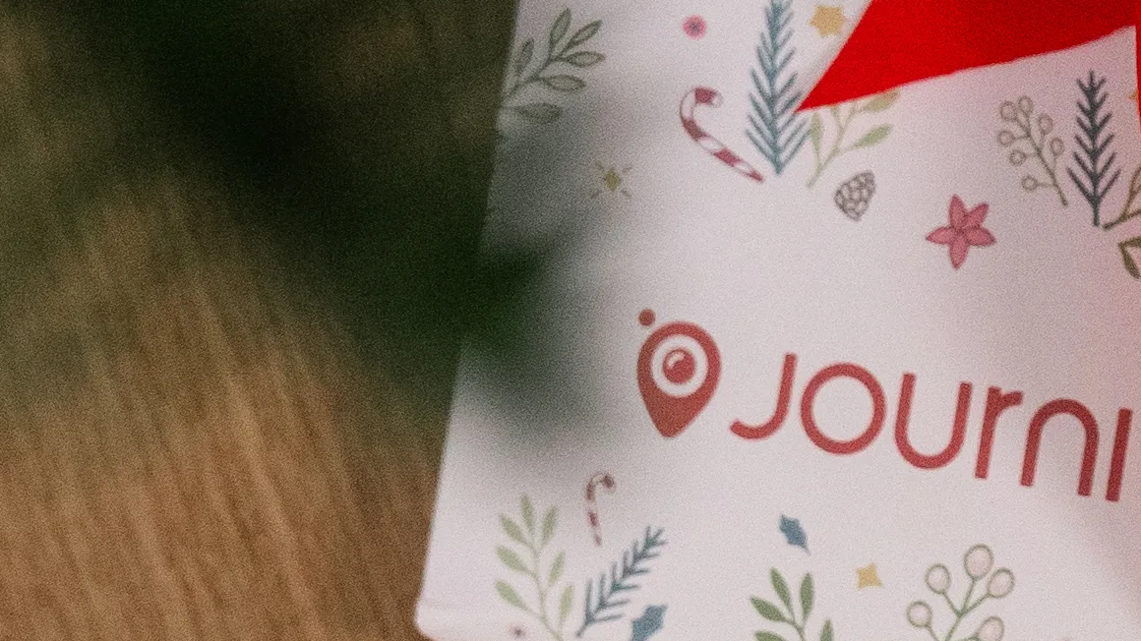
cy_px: -208
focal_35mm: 233
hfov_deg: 8.8
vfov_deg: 5.2
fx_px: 7048
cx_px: 2265
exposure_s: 1/500
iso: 1600
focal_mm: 43
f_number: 4.5
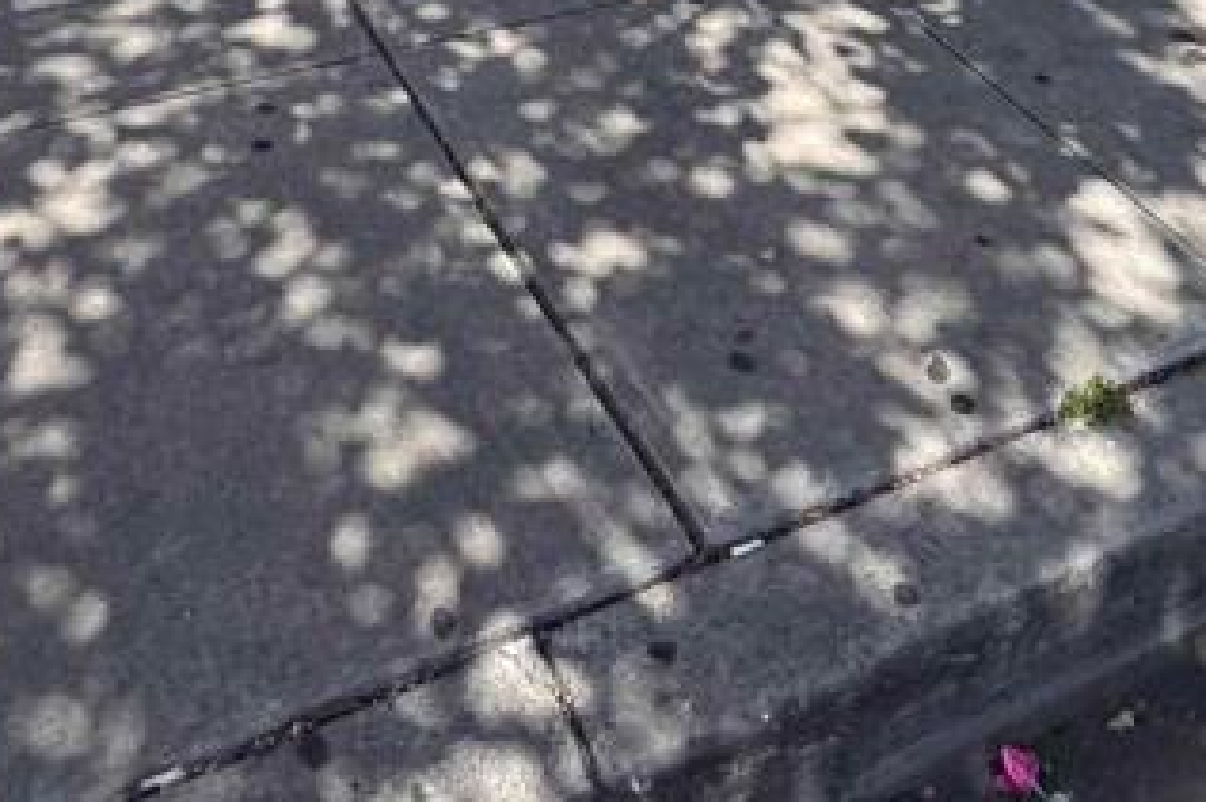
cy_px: -593
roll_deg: -4.7
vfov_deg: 20.9
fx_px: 1574
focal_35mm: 47
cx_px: 555
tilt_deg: -12.5
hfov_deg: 41.9
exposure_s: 1/349
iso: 40
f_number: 2.2
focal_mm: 2.22
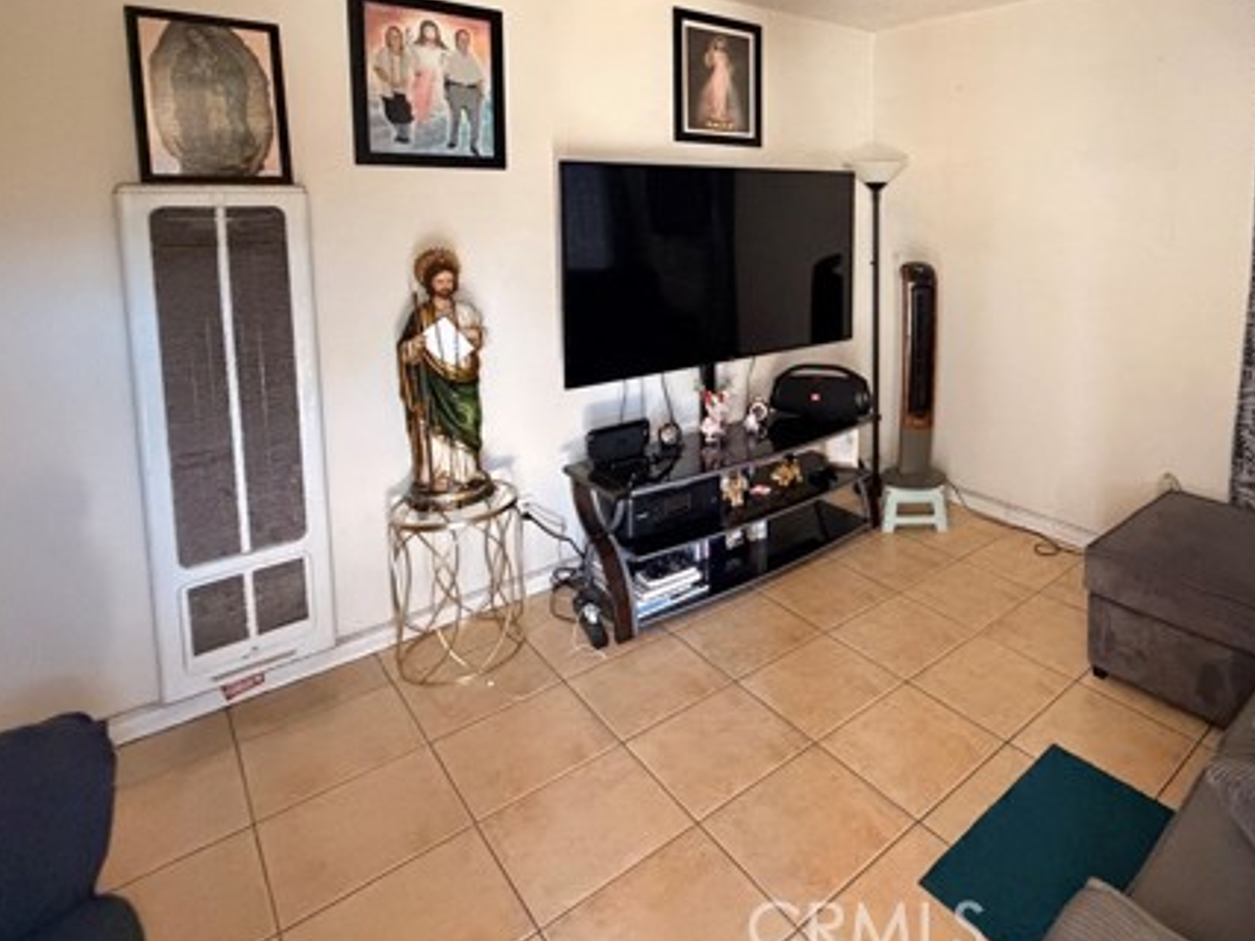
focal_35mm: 21
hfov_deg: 75.5
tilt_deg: -5.5
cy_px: 265
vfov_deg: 60.8
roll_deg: +0.4
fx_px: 761
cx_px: 876
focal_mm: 2.22
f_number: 2.2
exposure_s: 1/60
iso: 1000
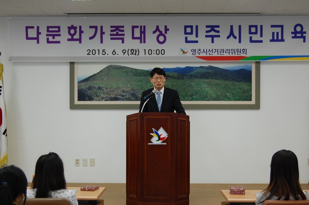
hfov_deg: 35.1
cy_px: 102
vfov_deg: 23.7
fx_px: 489
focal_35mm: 57
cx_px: 154
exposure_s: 1/50
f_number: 4.8
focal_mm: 38
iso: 400
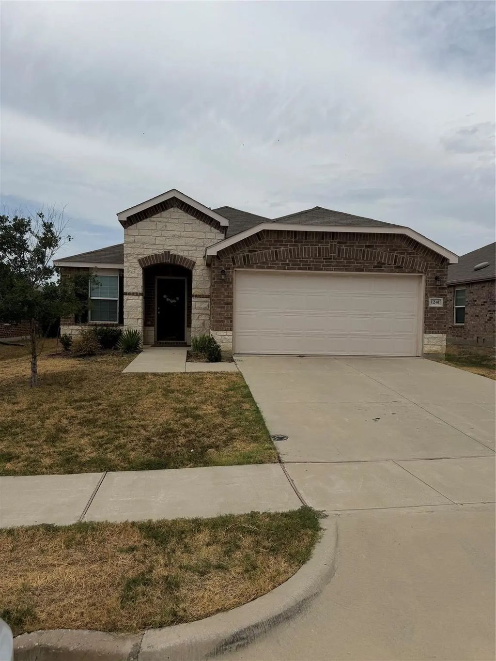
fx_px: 458
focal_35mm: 24
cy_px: 330
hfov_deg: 56.8
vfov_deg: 71.6
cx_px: 248
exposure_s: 1/10309
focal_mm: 6.76
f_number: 1.78
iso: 80
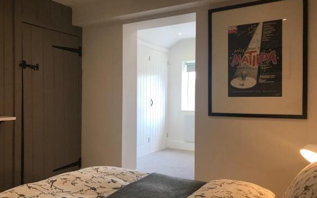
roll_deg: -0.3
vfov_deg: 41.8
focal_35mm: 30
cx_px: 158
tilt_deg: +0.2
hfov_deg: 62.9
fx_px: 259
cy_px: 106
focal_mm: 3.99
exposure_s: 1/33
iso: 25
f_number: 1.8
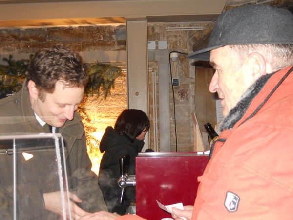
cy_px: 110
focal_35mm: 41
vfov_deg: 35.1
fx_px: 347
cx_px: 146
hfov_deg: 45.8
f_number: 3.2
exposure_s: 1/30
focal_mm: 7.3
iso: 400
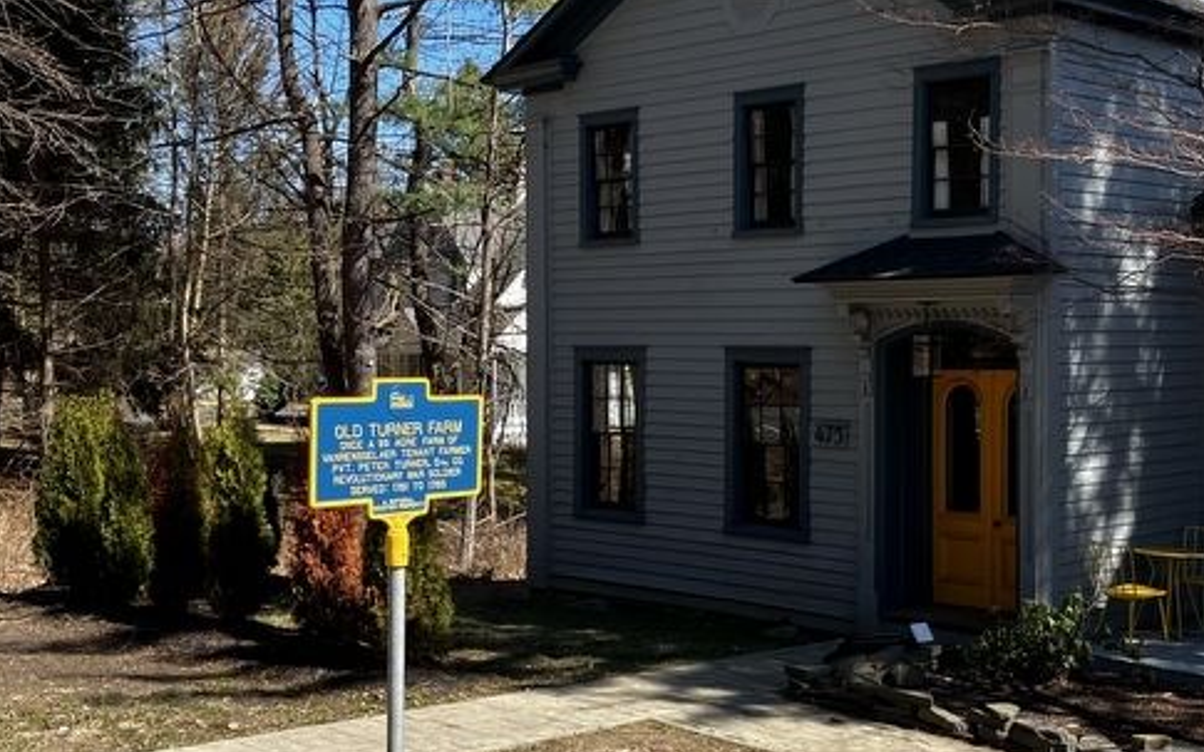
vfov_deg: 26.3
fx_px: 1608
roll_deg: +0.4
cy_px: 437
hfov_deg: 40.5
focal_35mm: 49
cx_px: 814
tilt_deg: -3.3
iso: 32
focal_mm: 3.99
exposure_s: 1/725
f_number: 1.8
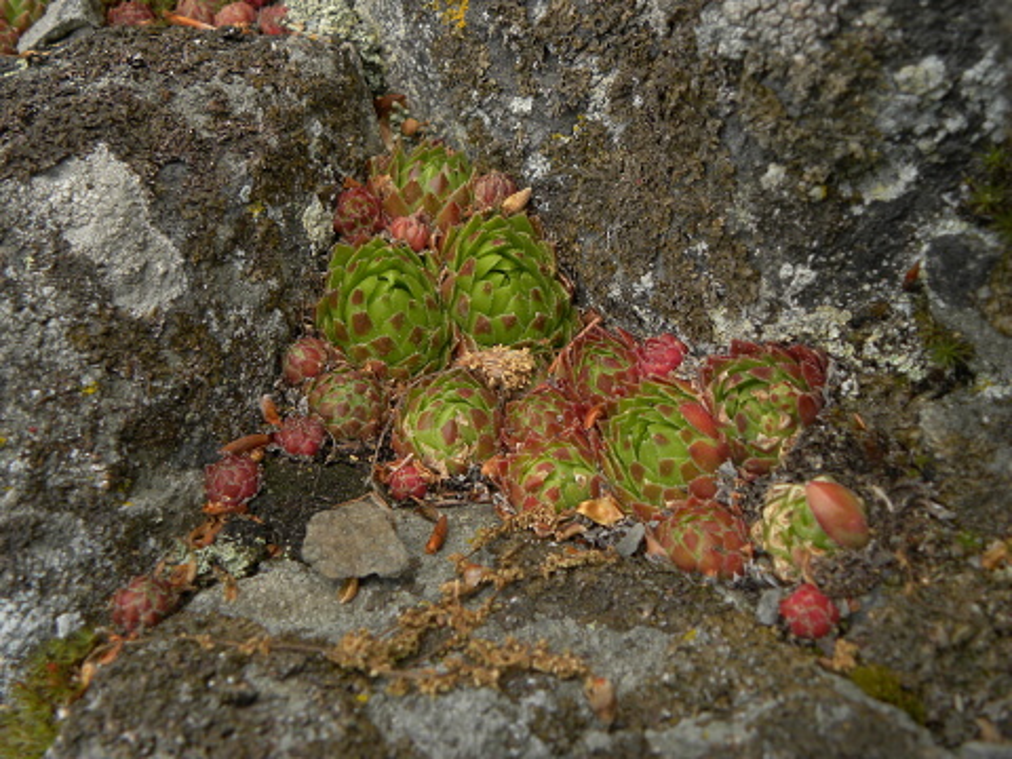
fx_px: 1199
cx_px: 506
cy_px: 380
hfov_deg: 45.8
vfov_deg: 35.1
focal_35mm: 41
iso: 100
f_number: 3.5
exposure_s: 1/320
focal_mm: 7.3
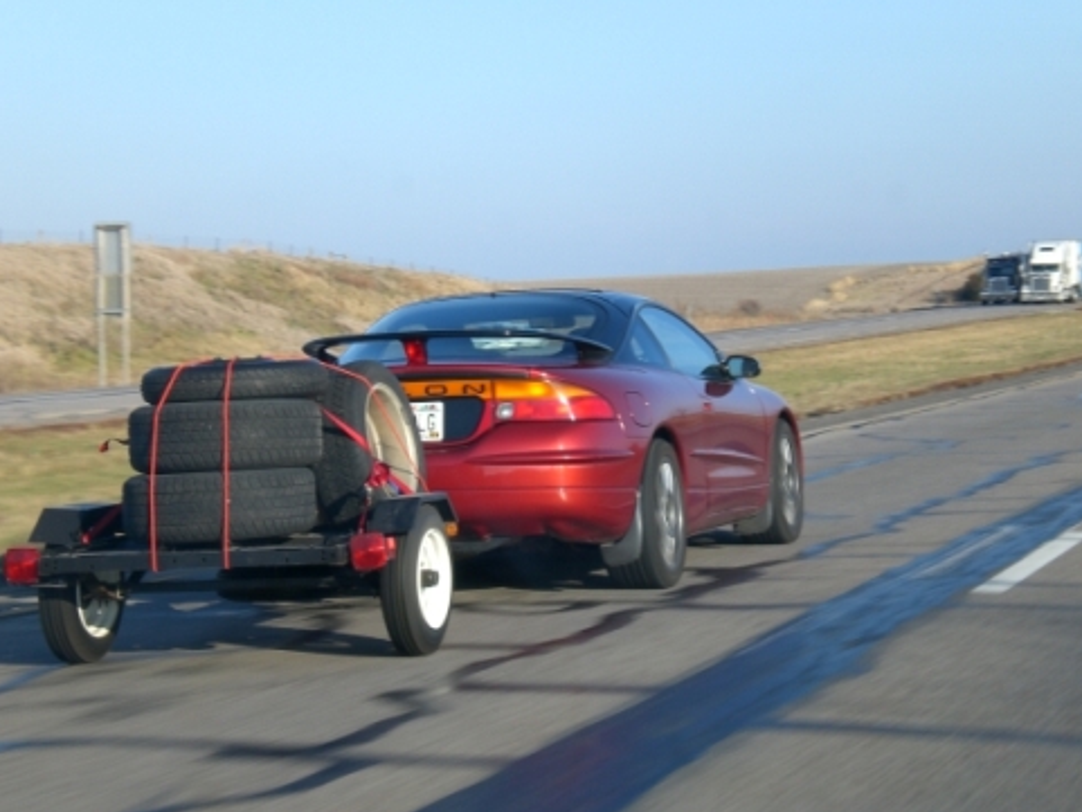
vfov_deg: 15.6
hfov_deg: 20.6
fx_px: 2970
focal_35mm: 95
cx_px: 505
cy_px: 403
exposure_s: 1/160
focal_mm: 14.49
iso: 50
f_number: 5
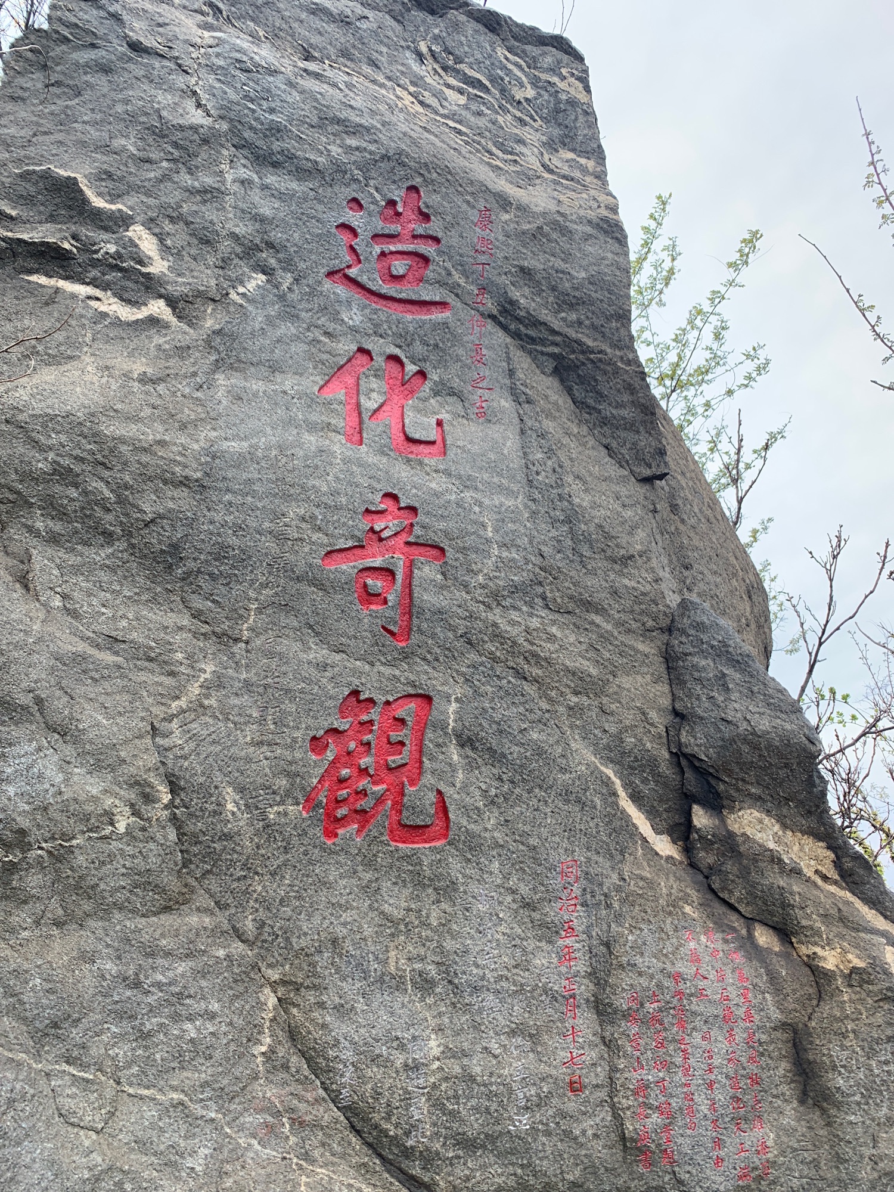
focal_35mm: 26
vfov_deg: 67.3
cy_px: 596
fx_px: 895
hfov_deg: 53.1
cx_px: 447
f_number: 1.8
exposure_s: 1/627
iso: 25
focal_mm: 4.25
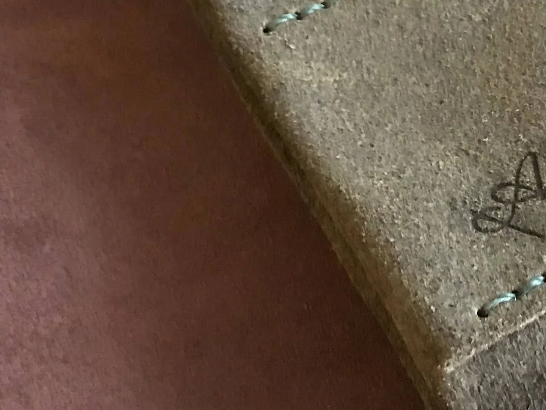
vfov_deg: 18.4
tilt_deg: -48.6
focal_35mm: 78
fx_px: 1231
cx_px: 611
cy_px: -6
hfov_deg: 23.4
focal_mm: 3.99
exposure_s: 1/13
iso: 100
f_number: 1.8
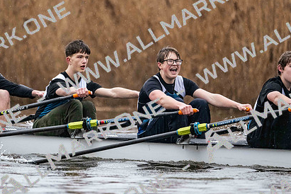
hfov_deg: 3.6
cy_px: 96
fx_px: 4567
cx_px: 144
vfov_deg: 2.4
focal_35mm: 565
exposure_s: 1/1600
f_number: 4.5
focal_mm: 400
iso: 5600
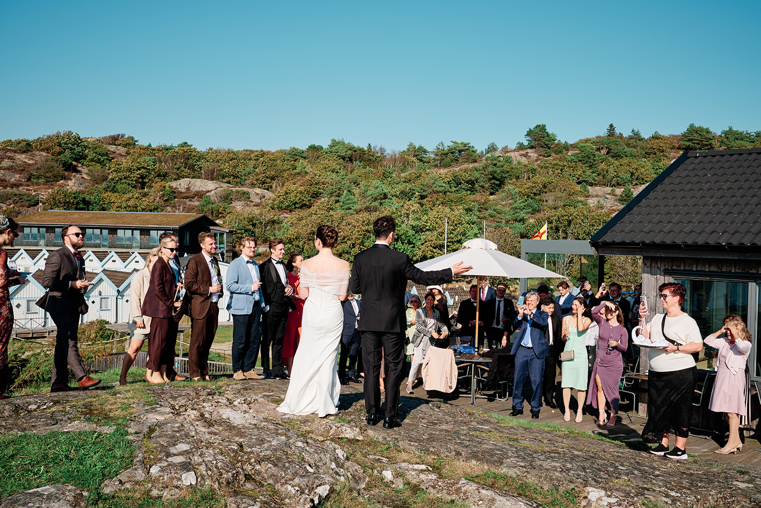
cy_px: 254
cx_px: 380
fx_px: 740
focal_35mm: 35
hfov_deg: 54.4
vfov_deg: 37.9
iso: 125
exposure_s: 1/600
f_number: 5.6
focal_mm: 23
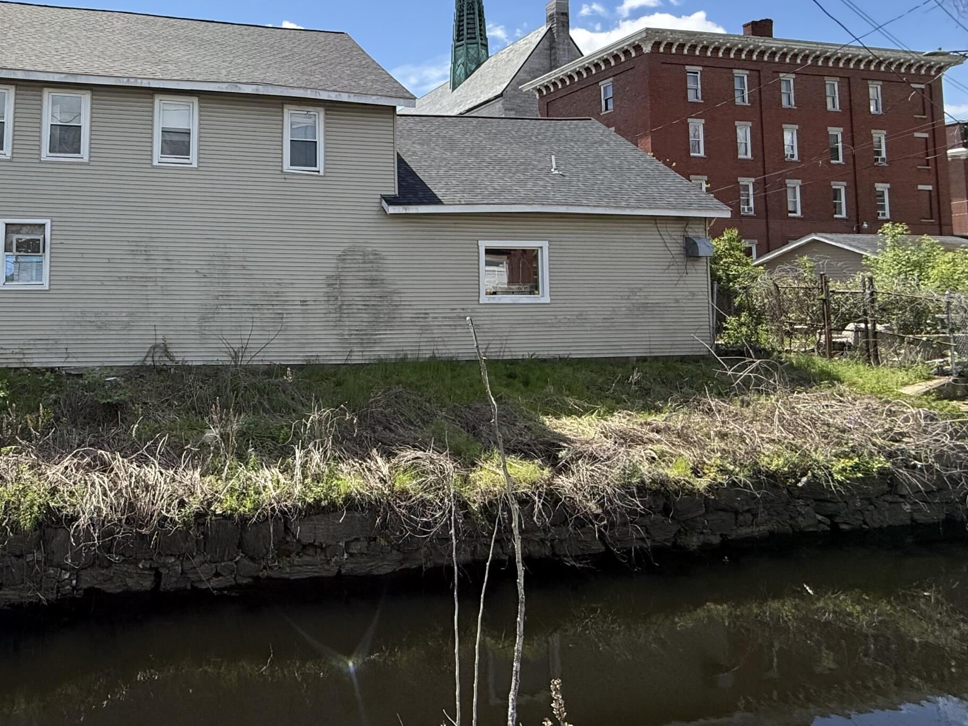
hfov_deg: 69.2
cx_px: 244
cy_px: 234
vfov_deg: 57.4
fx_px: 643
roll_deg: -1.1
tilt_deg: +3.7
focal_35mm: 23
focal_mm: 2.22
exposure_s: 1/1534
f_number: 2.2
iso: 64
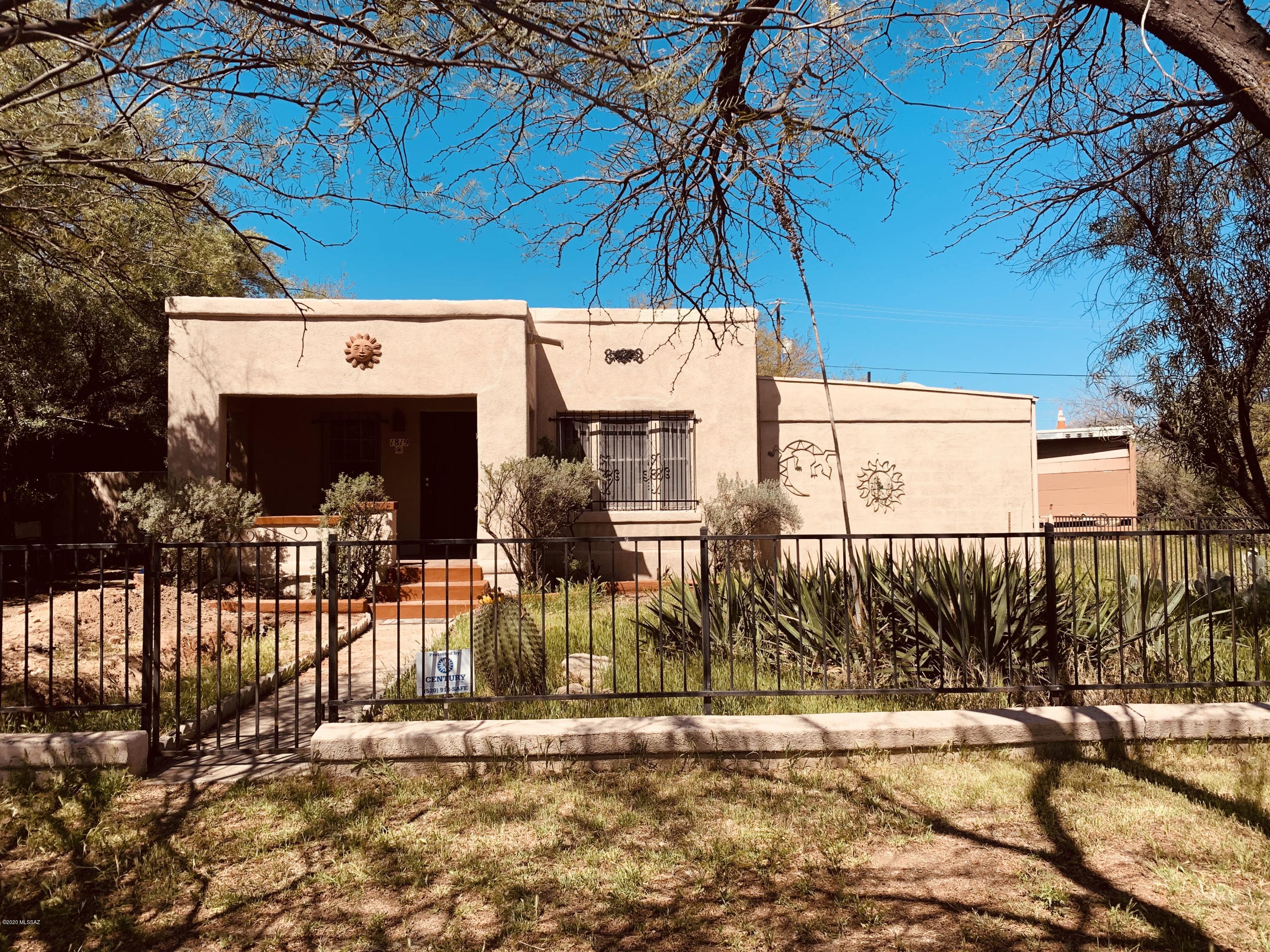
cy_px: 476
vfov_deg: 53.1
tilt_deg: +1.5
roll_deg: -0.3
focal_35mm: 26
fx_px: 954
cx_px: 635
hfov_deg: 67.3
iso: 25
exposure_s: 1/1992
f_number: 1.8
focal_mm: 4.25
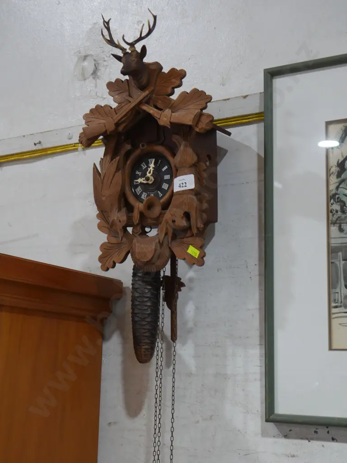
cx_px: 174
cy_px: 232
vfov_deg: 33.2
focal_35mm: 58
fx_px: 775
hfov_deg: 25.2
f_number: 5.4
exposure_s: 1/60
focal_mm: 29
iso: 1000
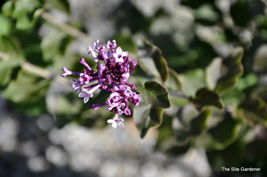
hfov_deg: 14.0
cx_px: 134
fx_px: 1089
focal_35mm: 147
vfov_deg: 9.3
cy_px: 88
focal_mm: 98
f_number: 7.1
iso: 200
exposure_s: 1/200
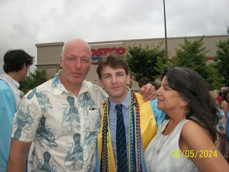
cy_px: 86
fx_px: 212
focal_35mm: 32
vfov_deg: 44.2
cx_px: 114
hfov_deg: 56.8
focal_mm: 5.7
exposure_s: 1/400
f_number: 5.5
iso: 80
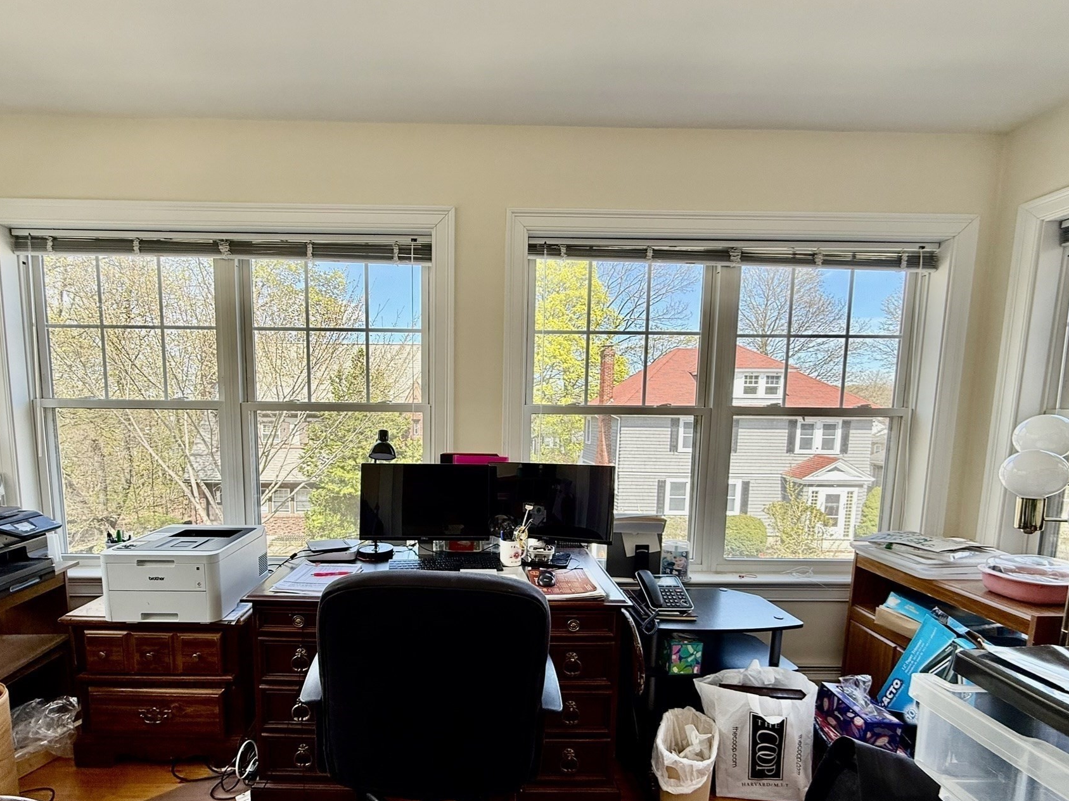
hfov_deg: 90.7
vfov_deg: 74.0
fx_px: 525
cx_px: 474
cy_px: 474
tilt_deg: -6.4
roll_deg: -1.1
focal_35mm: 17
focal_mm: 2.22
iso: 64
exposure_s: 1/102
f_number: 2.2
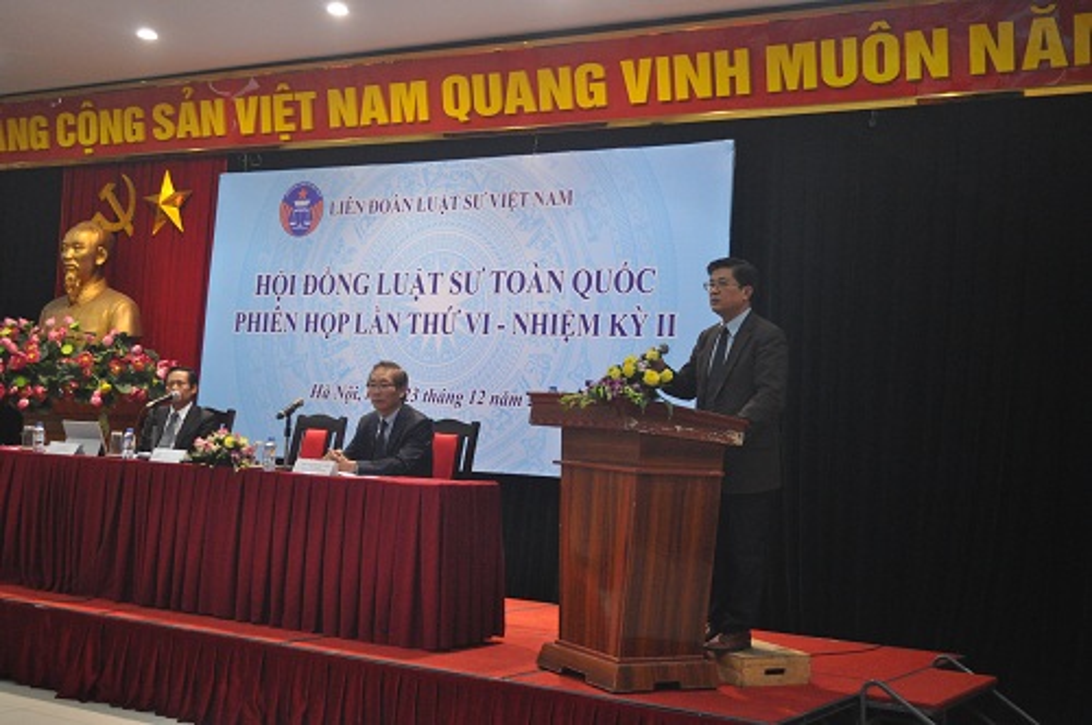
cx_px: 546
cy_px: 362
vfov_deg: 28.0
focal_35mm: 48
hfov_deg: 41.2
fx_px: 1454
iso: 1600
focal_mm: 32
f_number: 4.8
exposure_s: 1/80
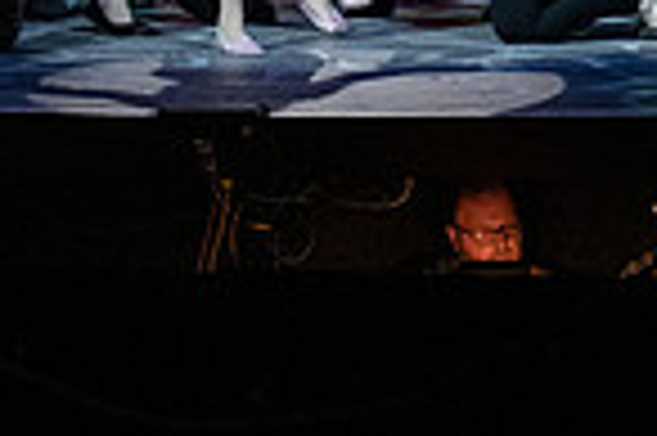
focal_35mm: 278
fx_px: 5068
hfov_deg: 7.4
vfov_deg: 4.9
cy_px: -416
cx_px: 288
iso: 5000
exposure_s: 1/400
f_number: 3.5
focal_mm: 70
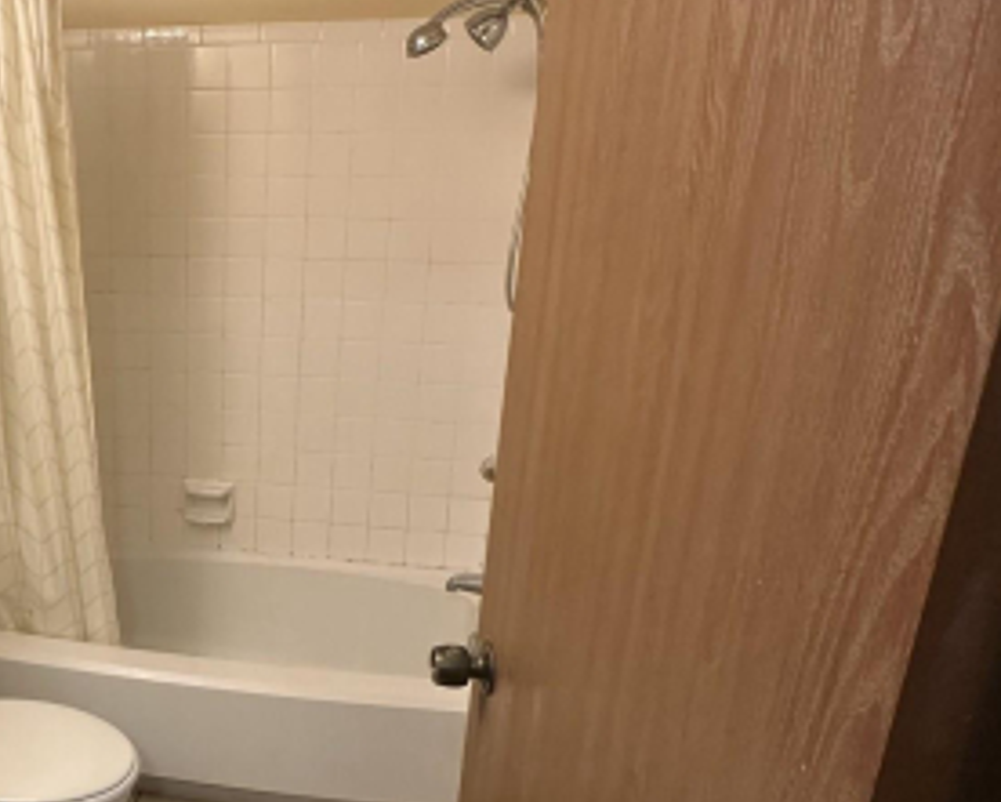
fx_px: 978
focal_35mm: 33
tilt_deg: -18.5
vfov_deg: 44.4
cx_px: 141
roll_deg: +0.0
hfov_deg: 49.5
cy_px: 459
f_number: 2.2
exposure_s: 1/60
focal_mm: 2.22
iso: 320
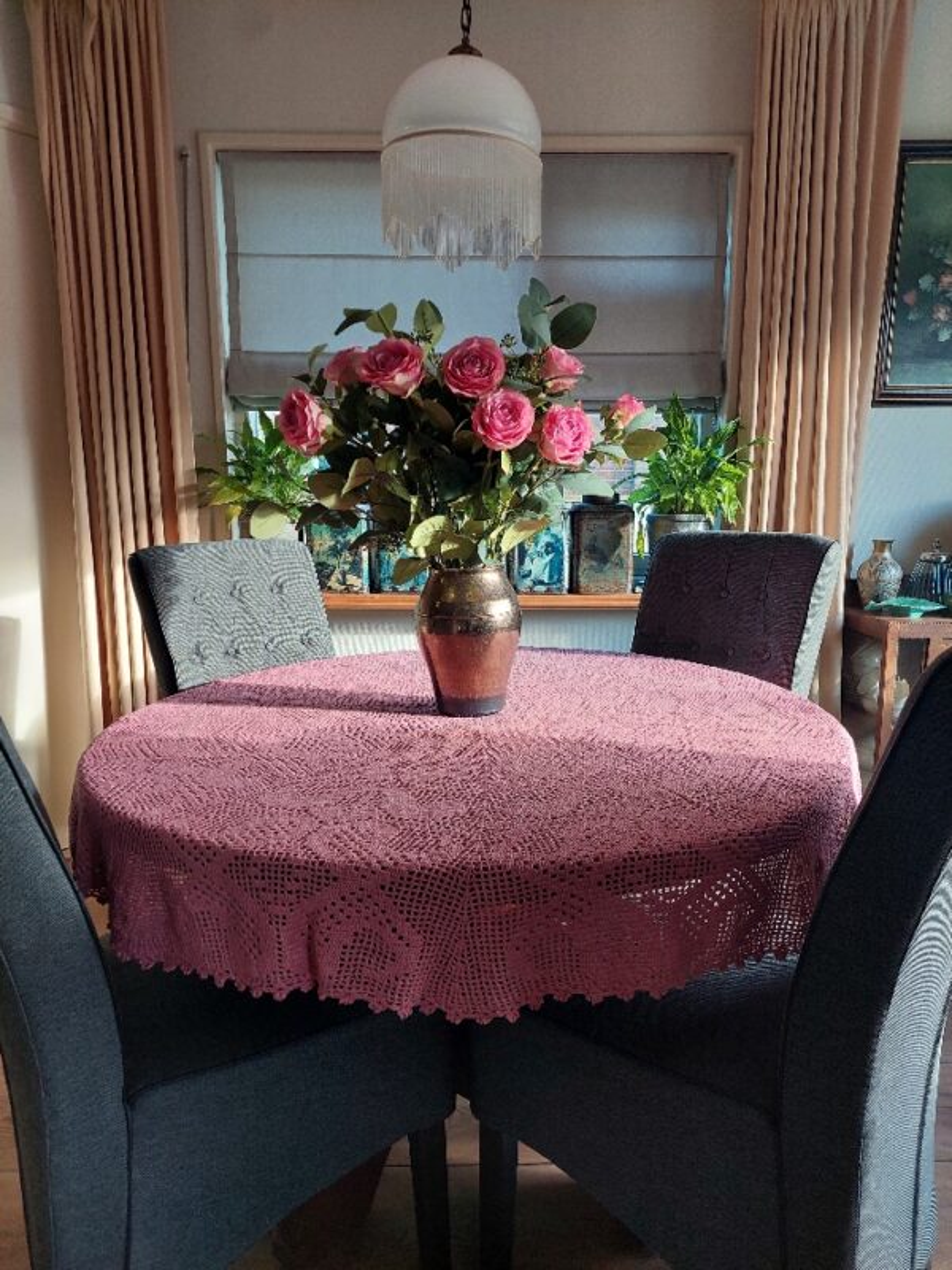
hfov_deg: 56.8
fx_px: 880
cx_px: 476
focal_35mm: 24
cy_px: 635
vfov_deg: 71.6
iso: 80
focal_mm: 5.23
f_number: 1.8
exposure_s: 1/60.2
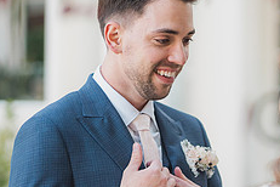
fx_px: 1688
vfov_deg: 6.3
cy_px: 115
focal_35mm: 217
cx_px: 259
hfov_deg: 9.4
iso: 1000
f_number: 1.8
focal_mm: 85
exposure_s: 1/1000
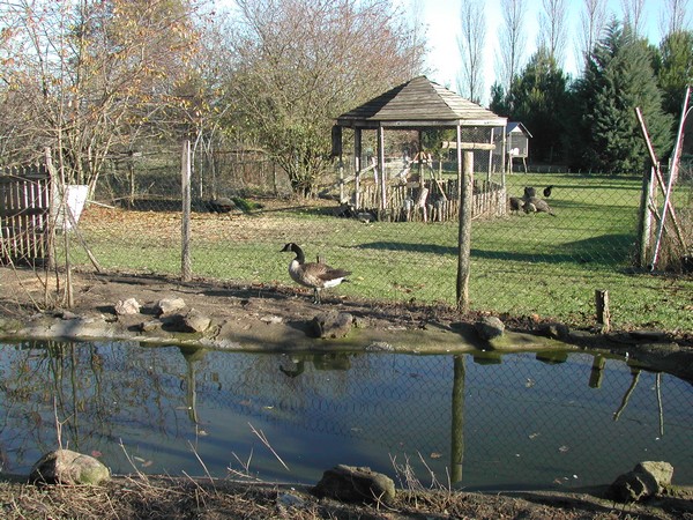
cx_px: 346
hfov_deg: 49.0
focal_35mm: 38
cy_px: 260
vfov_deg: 37.7
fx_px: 761
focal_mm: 8
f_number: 7.6
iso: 100
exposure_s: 1/86.2
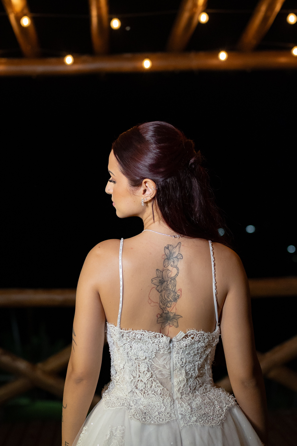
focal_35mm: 52
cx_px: 148
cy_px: 223
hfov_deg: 26.0
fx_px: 643
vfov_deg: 38.2
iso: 3200
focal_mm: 35
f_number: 2
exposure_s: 1/1000
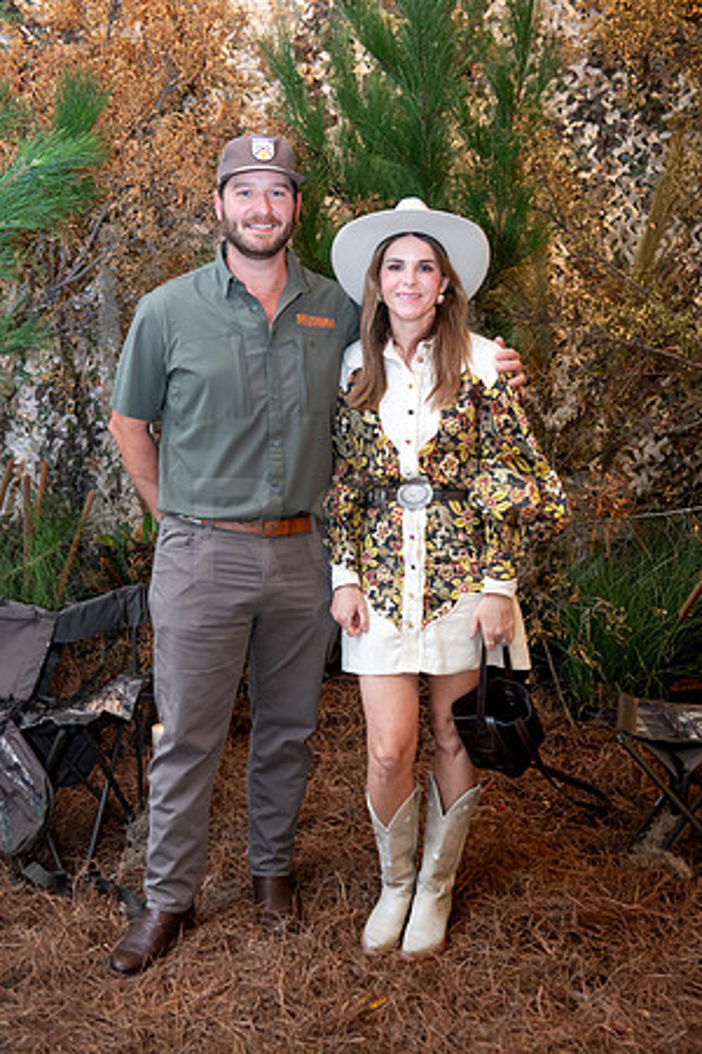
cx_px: 351
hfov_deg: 30.5
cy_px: 527
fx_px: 1287
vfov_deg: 44.5
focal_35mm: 44
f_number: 5
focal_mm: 44
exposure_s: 1/100
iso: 3200
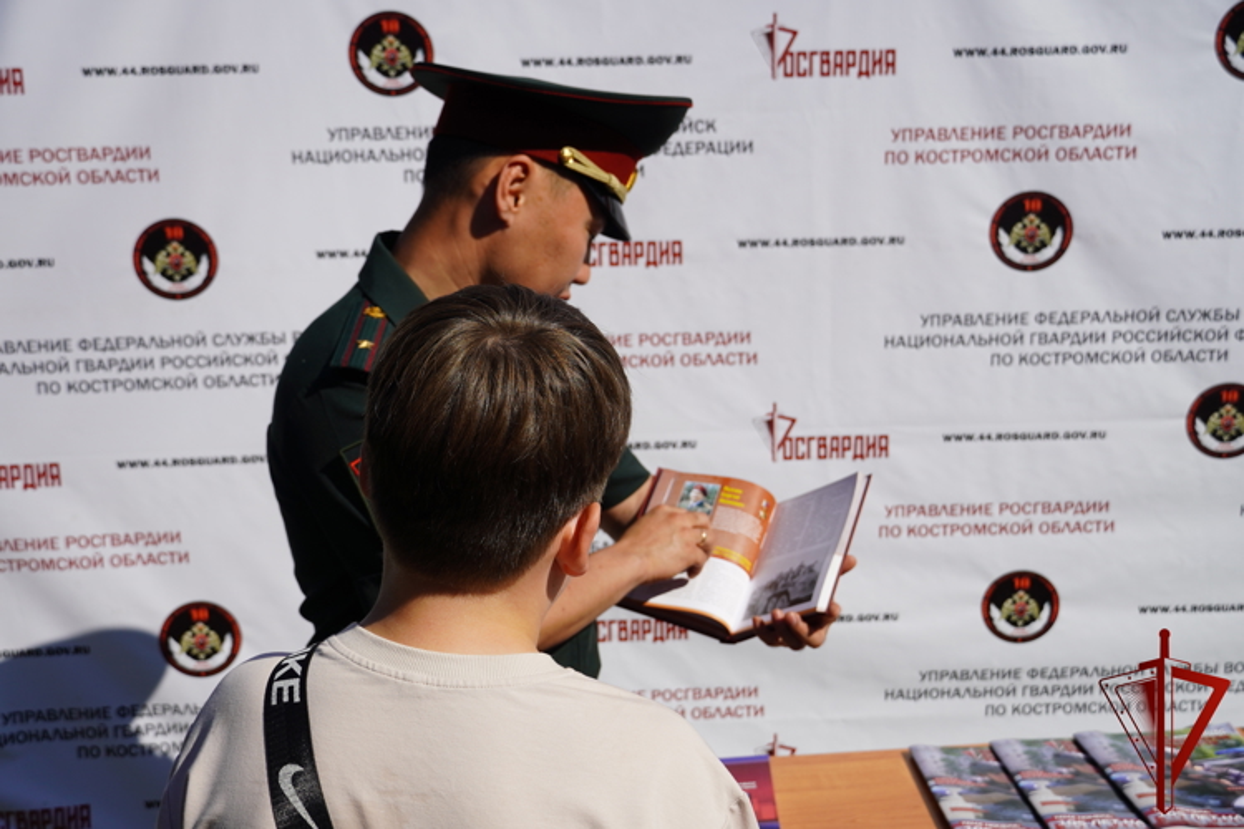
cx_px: 622
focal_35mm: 50
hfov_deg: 40.0
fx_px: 1710
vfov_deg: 27.3
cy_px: 414
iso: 100
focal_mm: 33
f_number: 5
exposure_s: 1/1000
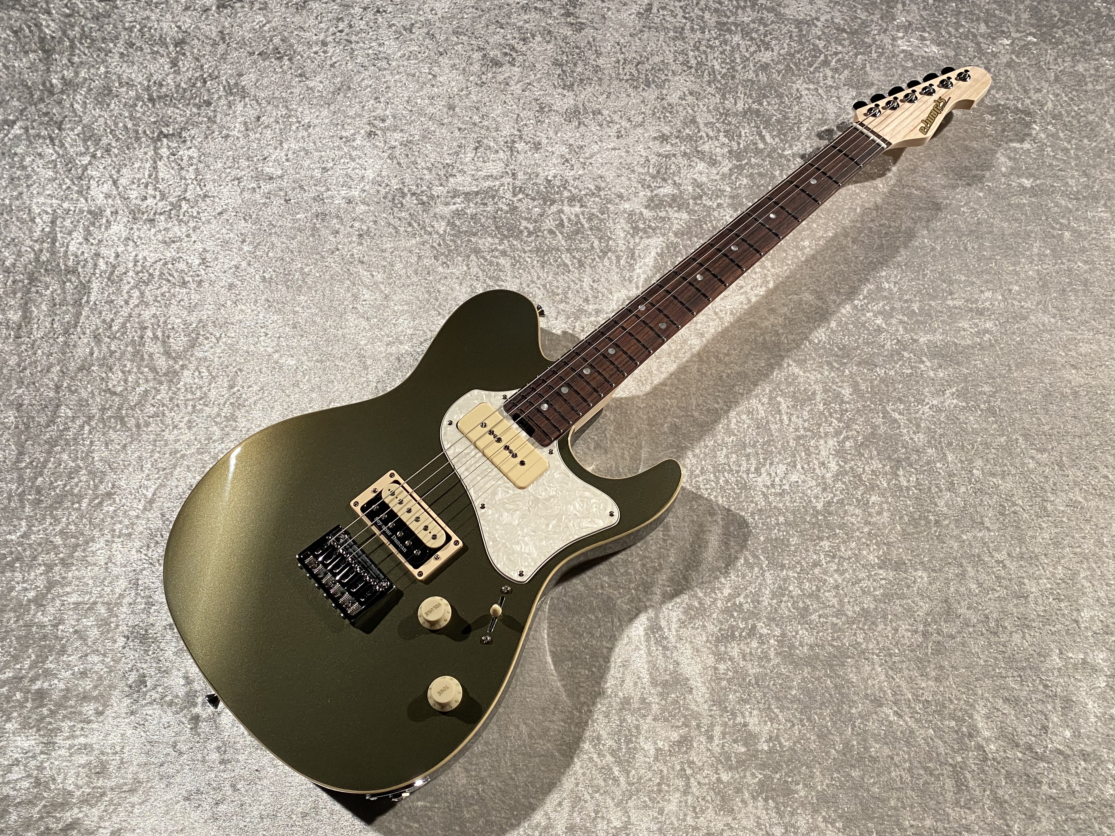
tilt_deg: -64.0
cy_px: 427
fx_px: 902
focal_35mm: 28
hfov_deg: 63.4
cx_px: 569
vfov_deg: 49.7
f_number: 1.8
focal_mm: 4.25
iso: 80
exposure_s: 1/50
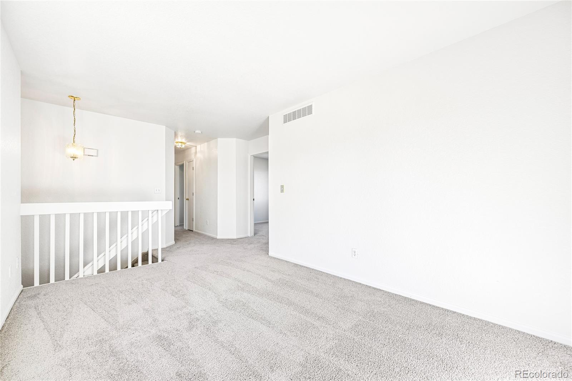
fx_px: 222
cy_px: 190
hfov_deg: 104.3
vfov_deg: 81.2
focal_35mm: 14
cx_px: 286
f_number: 8
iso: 100
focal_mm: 14
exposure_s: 1/15
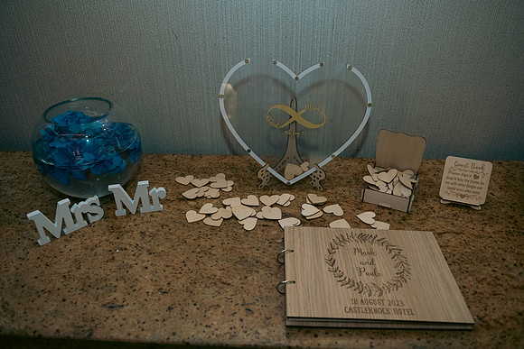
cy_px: 174
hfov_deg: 63.6
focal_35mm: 29
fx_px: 422
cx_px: 262
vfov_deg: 45.0
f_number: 3.5
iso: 800
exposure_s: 1/160
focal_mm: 29
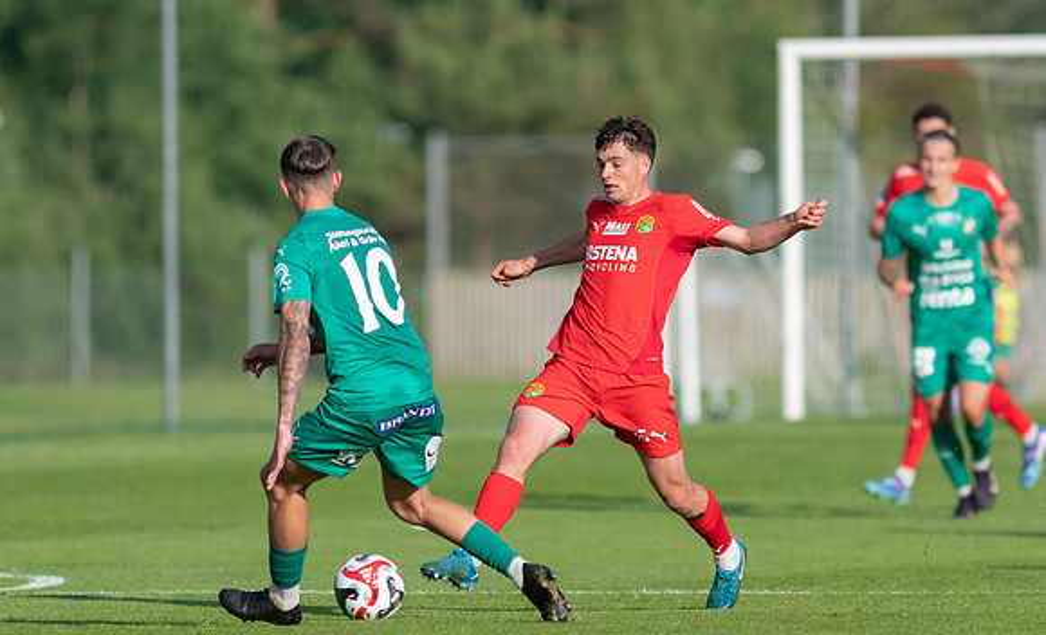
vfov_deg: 2.1
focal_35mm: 604
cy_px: 356
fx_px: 17088
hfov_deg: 3.5
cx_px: 564
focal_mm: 300
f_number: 3.2
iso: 100
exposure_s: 1/1600
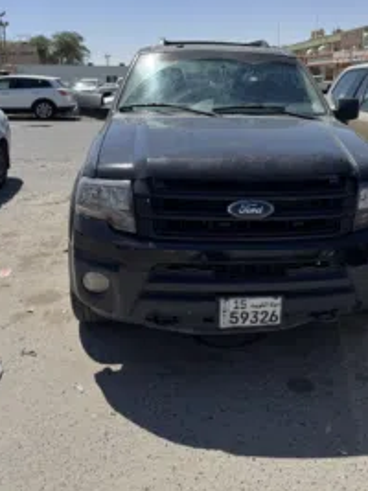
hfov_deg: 39.3
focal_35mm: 36
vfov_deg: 50.4
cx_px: 234
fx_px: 511
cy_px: 162
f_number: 1.78
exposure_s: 1/6410
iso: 80
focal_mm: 6.76
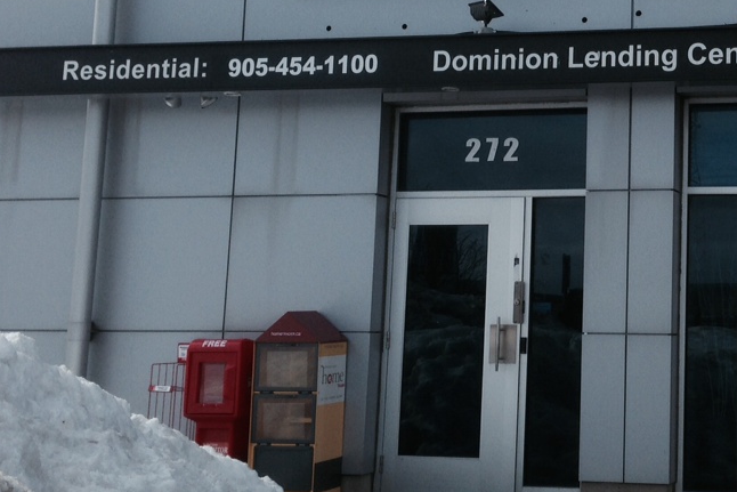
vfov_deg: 19.9
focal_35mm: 68
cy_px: 136
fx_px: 1392
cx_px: 656
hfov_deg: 28.6
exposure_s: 1/1323
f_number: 2.4
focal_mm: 4.12
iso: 50
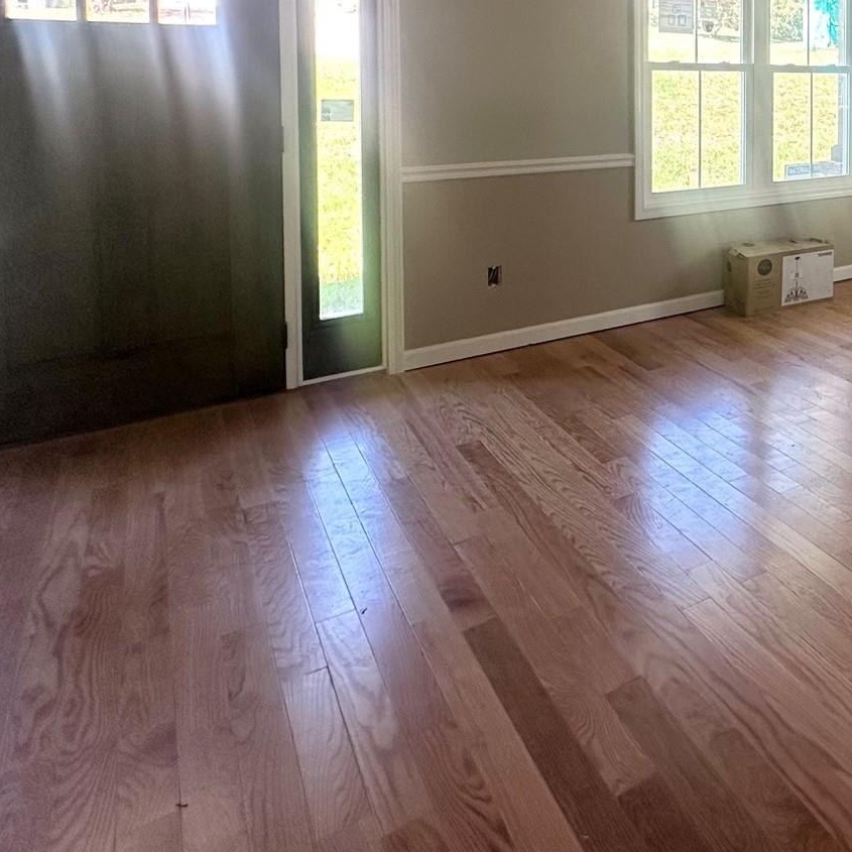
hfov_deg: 43.0
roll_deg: -0.9
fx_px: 835
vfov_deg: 48.9
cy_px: 104
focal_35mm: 30
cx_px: 924
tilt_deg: -1.8
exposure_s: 1/99
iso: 100
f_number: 2.2
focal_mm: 2.22
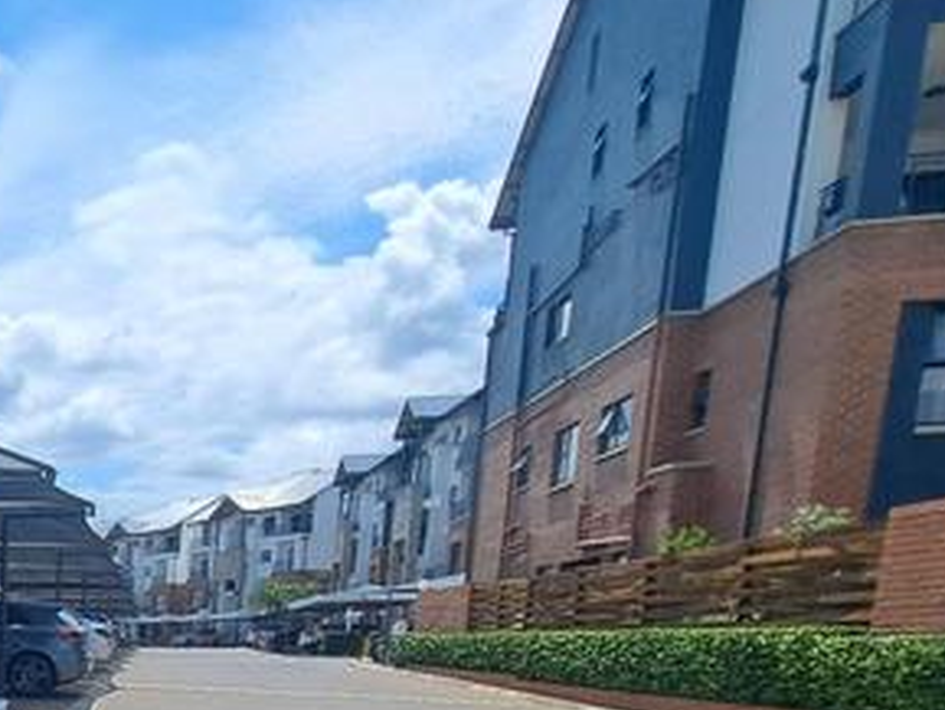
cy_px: 847
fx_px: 983
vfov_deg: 32.8
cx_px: -154
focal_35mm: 36
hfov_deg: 39.3
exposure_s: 1/2169
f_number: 2.2
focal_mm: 1.74
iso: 50
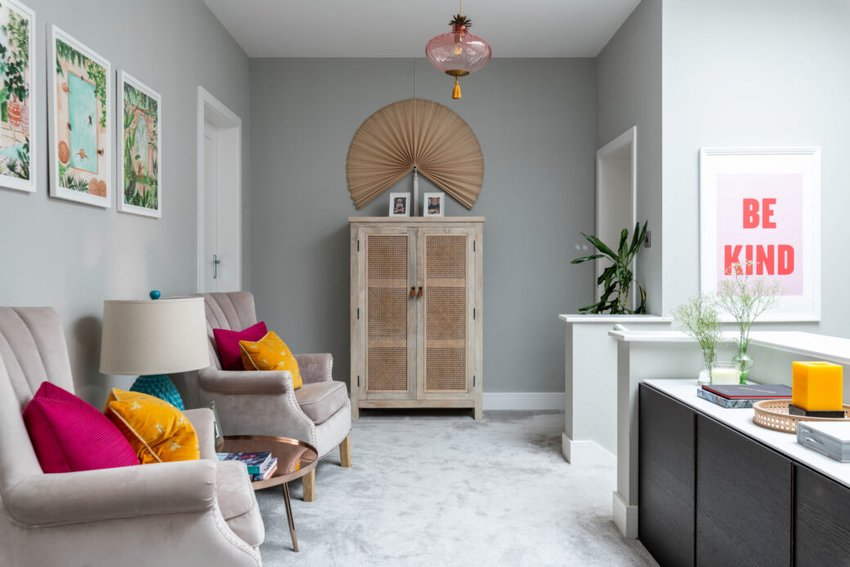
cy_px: 284
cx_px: 425
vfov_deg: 43.6
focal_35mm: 30
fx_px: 708
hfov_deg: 61.9
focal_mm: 30
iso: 100
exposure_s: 1/1.67
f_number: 8
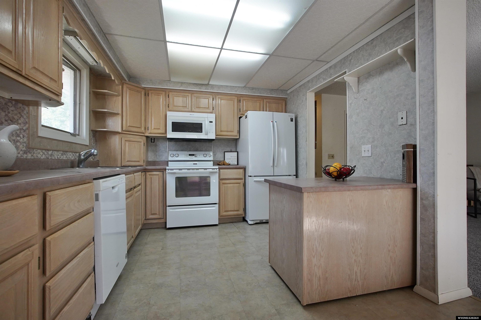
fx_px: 214
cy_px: 160
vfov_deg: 73.7
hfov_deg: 96.7
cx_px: 240
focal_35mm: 16
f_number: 4
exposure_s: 1/160
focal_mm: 11
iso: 800
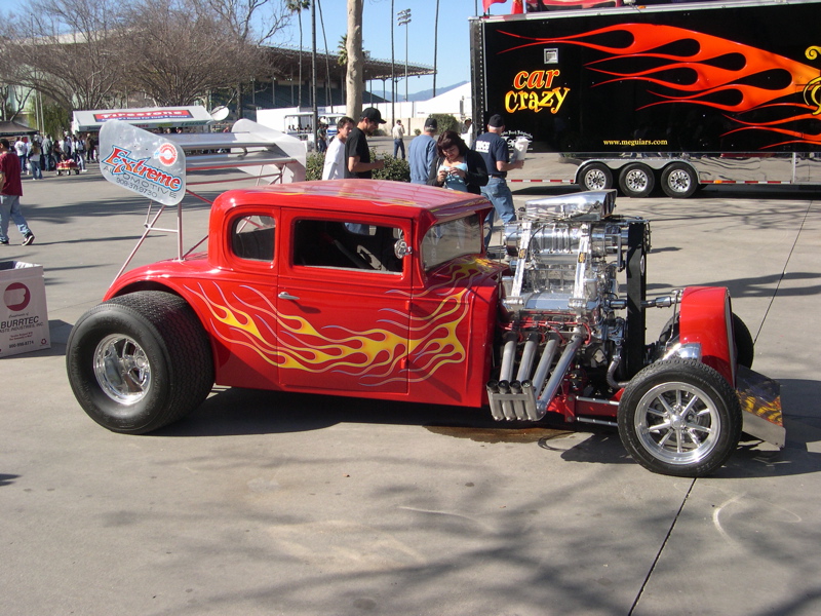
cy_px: 308
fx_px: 901
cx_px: 410
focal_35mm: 38
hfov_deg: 49.0
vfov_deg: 37.7
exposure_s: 1/175
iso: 100
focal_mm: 8
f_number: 7.6
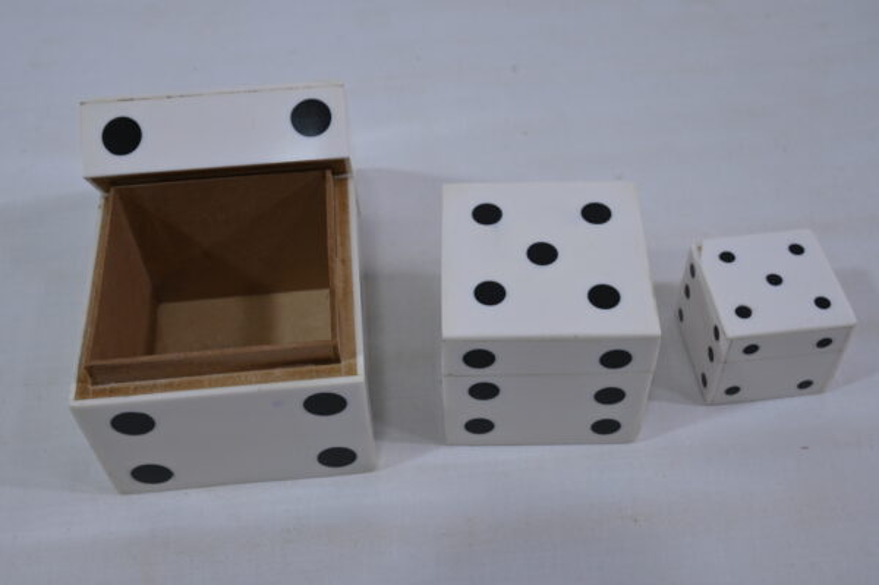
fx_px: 1000
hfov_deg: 47.4
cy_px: 292
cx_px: 440
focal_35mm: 41
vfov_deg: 32.6
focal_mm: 41
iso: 500
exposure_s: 1/125
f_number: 9
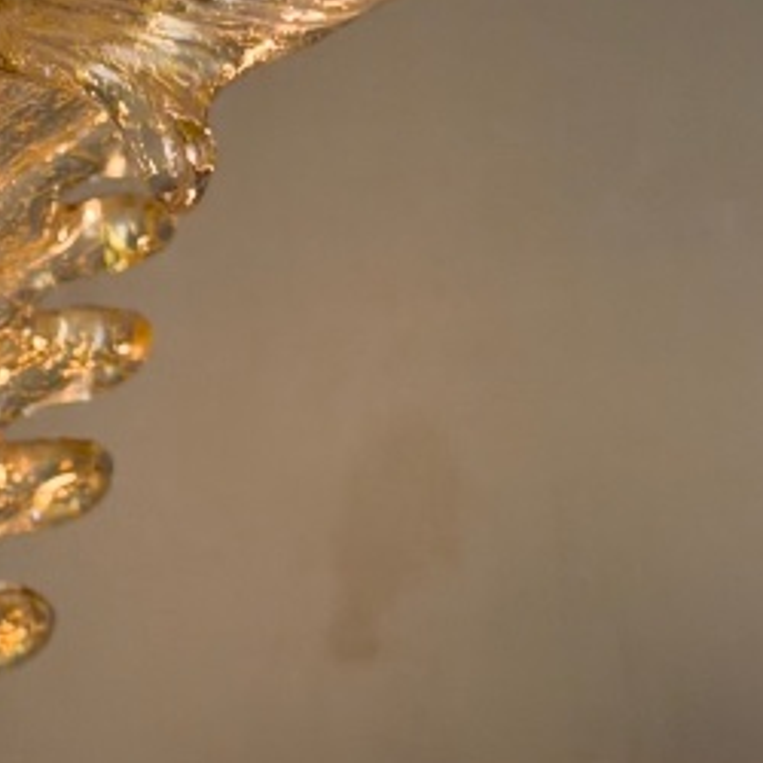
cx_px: -208
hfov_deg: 8.5
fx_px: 5087
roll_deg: +2.4
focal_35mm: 204
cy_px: 357
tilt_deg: +28.7
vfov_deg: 8.6
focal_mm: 6.76
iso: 100
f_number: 1.78
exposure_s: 1/100
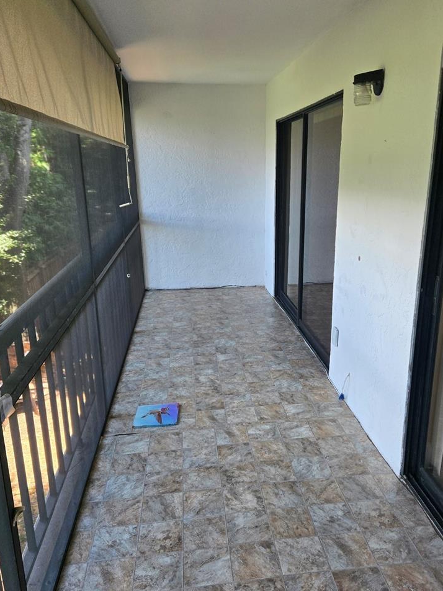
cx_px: 246
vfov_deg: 61.6
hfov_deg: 48.1
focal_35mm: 29
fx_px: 495
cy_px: 318
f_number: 1.8
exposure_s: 1/180
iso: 100
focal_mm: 5.4
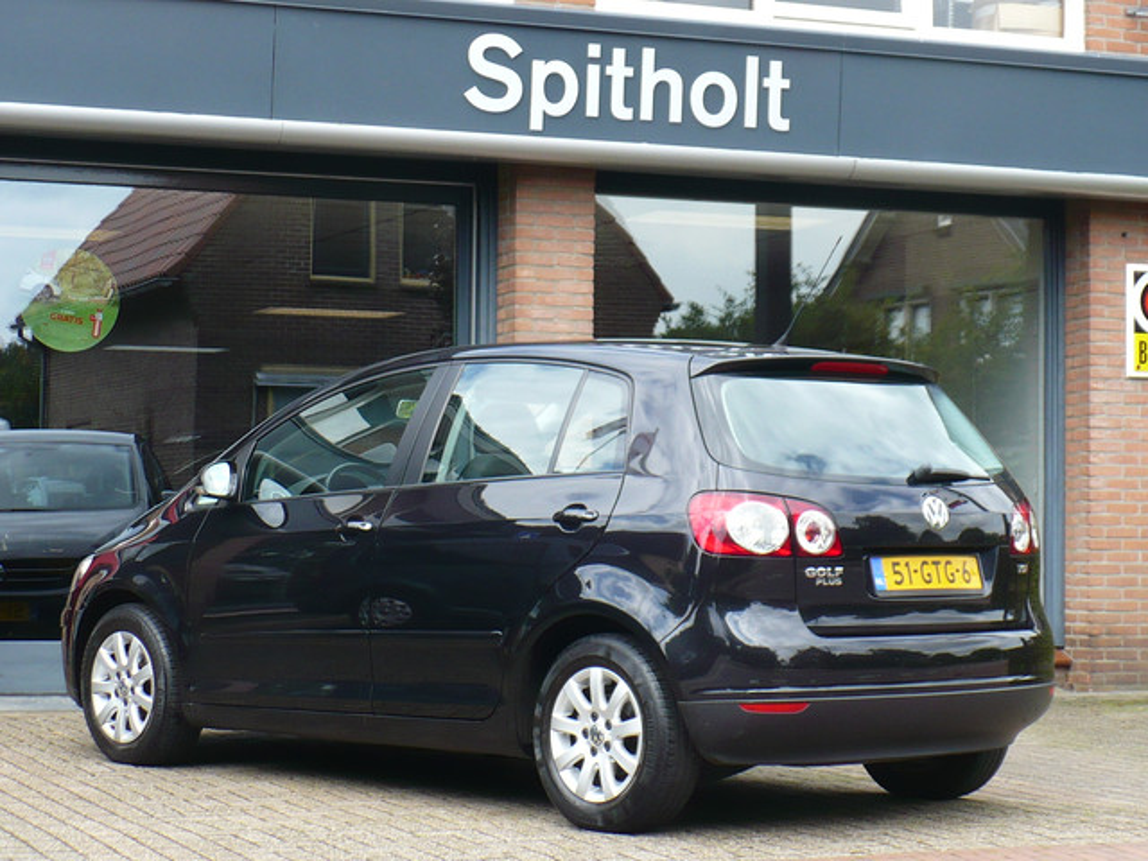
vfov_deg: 16.6
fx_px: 2952
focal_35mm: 89
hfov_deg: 22.0
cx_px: 574
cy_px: 430
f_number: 3.1
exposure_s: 1/250
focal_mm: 9.9
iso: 100
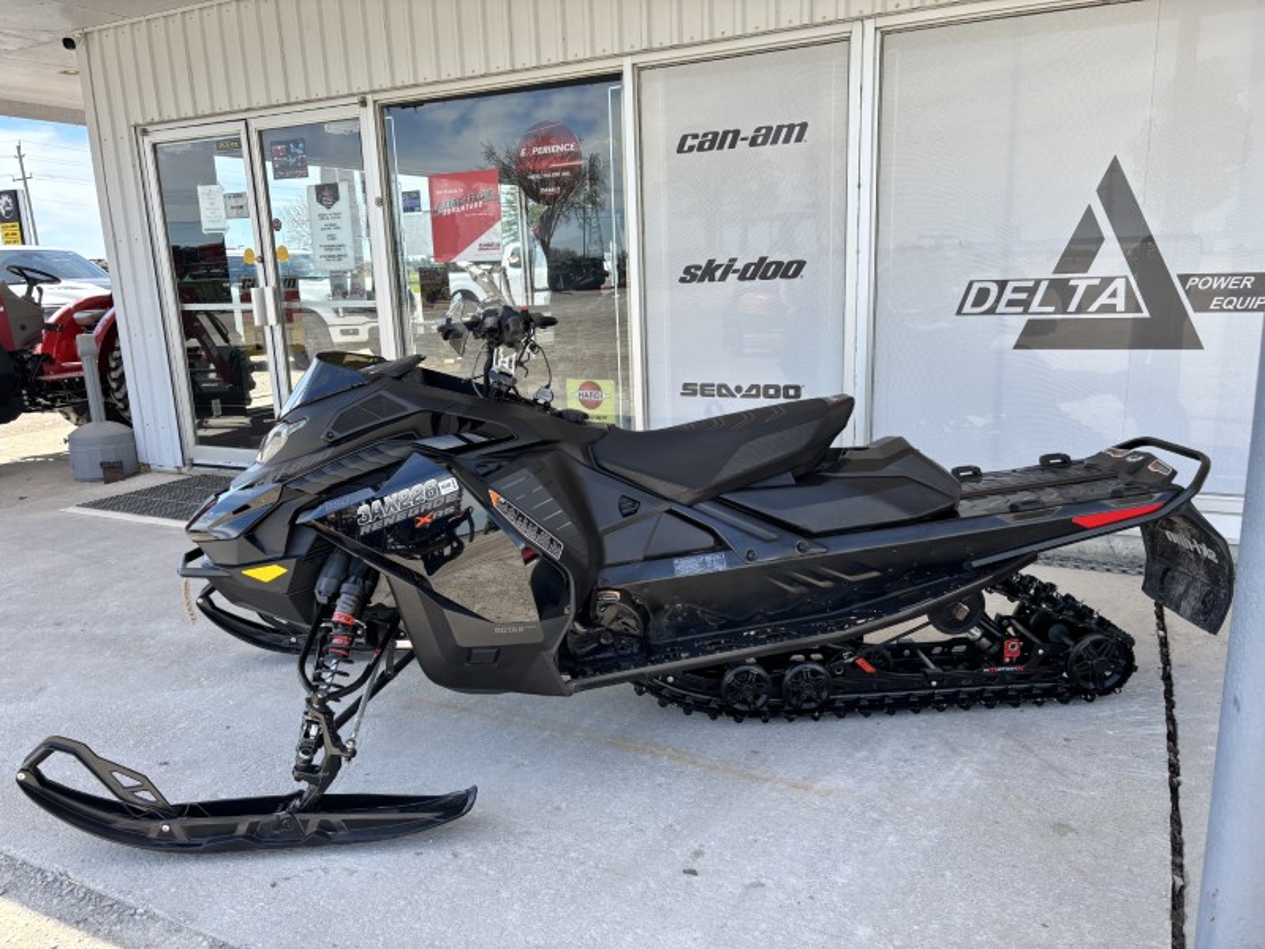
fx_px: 950
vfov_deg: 53.1
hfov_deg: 67.3
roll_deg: +2.6
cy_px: 474
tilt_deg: -12.6
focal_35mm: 26
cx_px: 632
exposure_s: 1/758
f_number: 1.6
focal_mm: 5.96
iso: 50
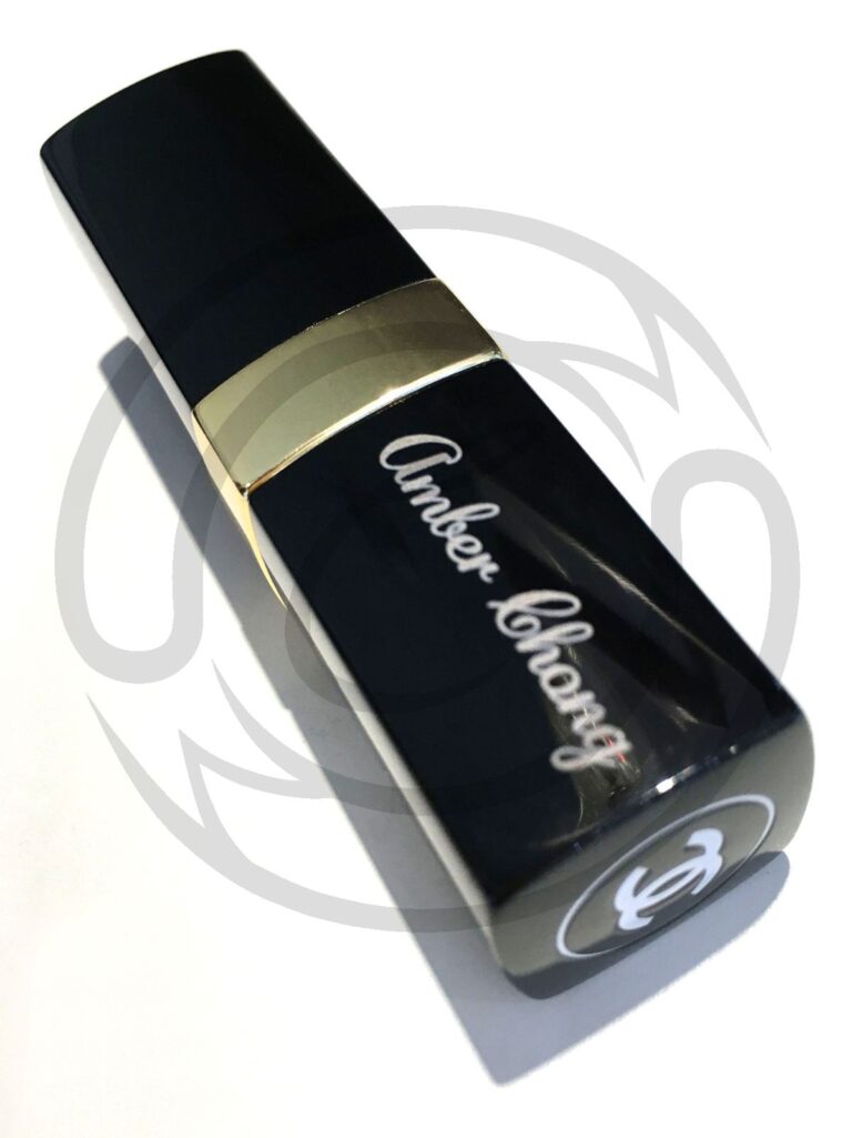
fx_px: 952
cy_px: 569
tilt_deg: -59.6
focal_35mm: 29
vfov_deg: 61.7
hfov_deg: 48.2
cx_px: 426
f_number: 2.2
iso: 40
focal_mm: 4.15
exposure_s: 1/33
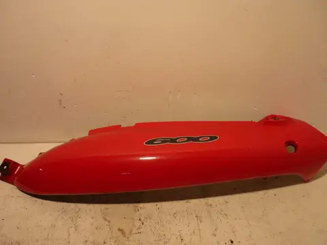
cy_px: 122
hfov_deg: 55.4
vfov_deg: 42.9
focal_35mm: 33
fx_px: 312
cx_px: 164
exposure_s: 1/50
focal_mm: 5.5
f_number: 2.8
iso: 80
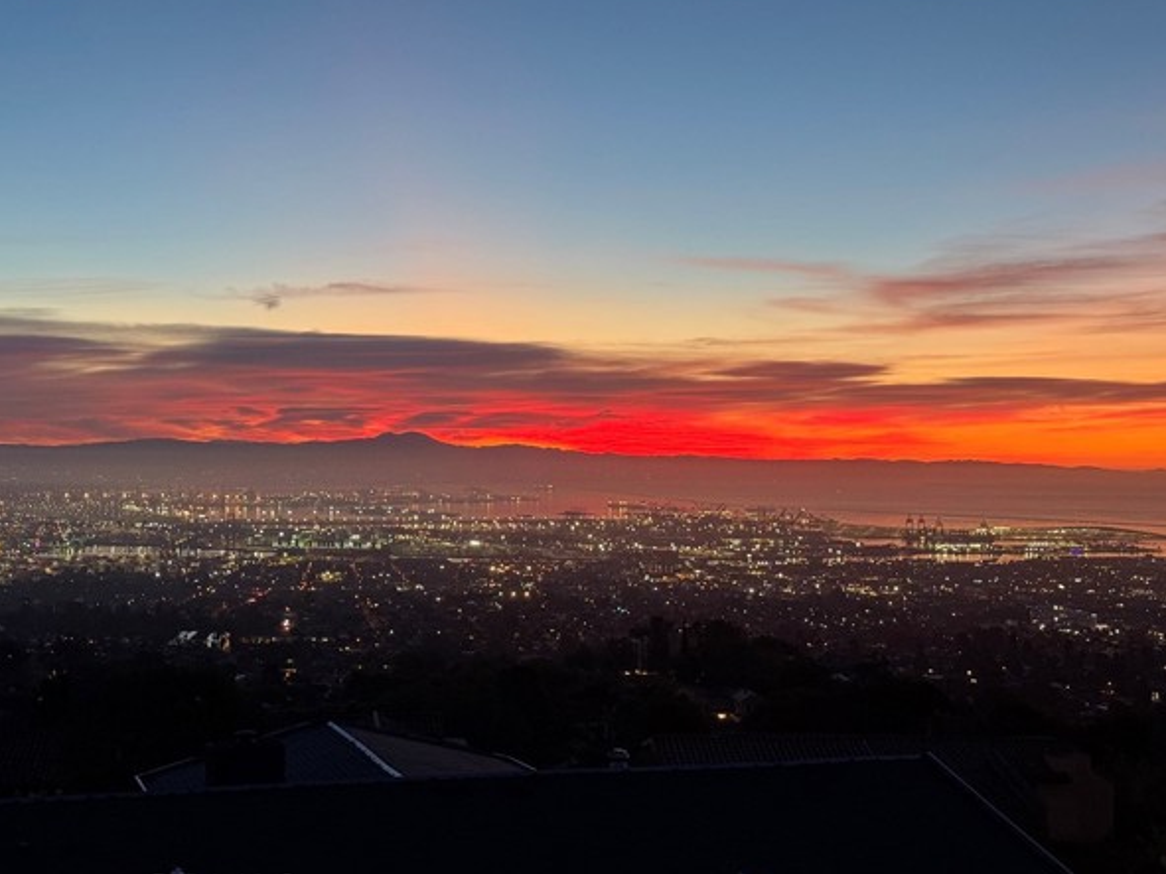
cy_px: 448
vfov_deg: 28.0
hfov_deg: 36.8
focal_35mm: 52
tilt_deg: -0.1
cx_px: 552
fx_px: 1751
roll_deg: -1.2
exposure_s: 1/49
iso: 250
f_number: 1.78
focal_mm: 6.76
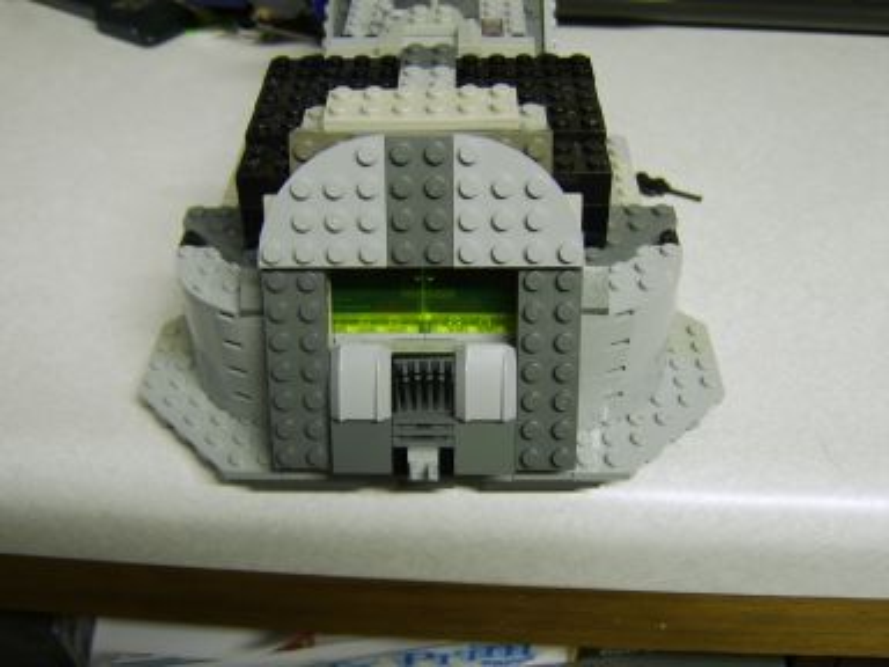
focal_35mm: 31
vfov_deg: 45.4
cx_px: 444
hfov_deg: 58.4
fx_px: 796
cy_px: 334
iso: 71
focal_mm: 8.13
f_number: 2.7
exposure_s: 1/7
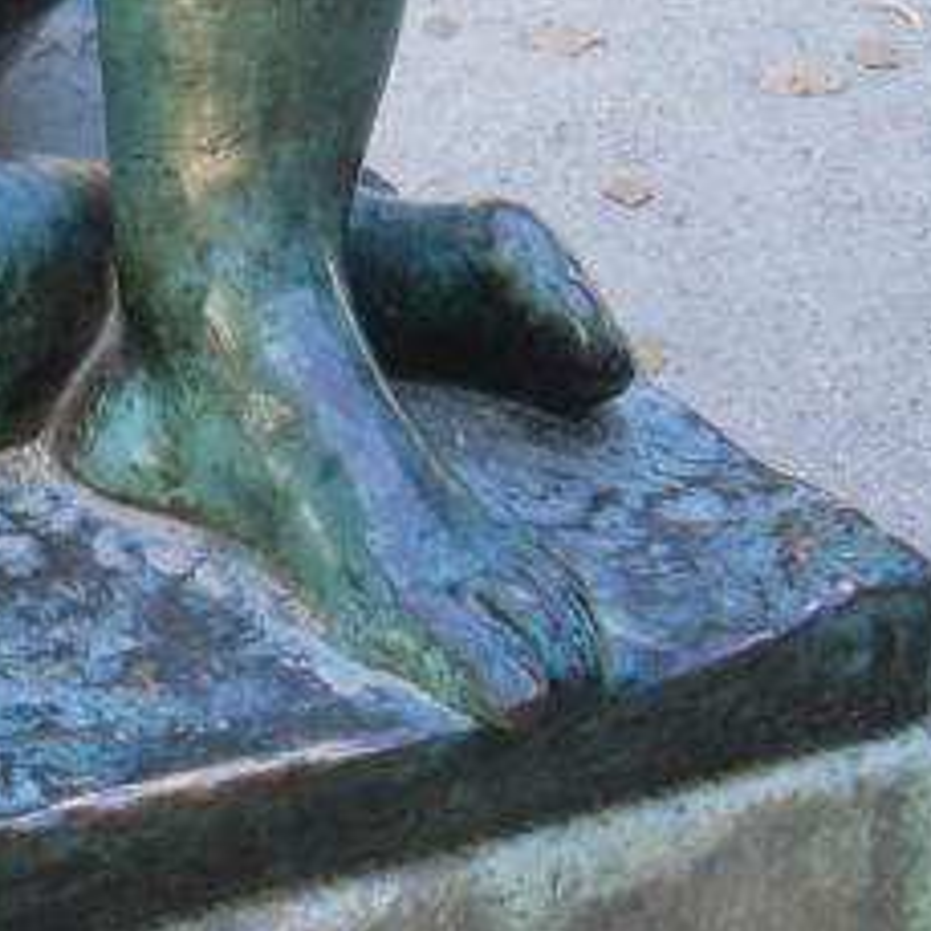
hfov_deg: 15.4
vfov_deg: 15.0
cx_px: -264
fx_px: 3286
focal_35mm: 108
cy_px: -427
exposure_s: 1/41
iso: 100
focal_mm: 6.3
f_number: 3
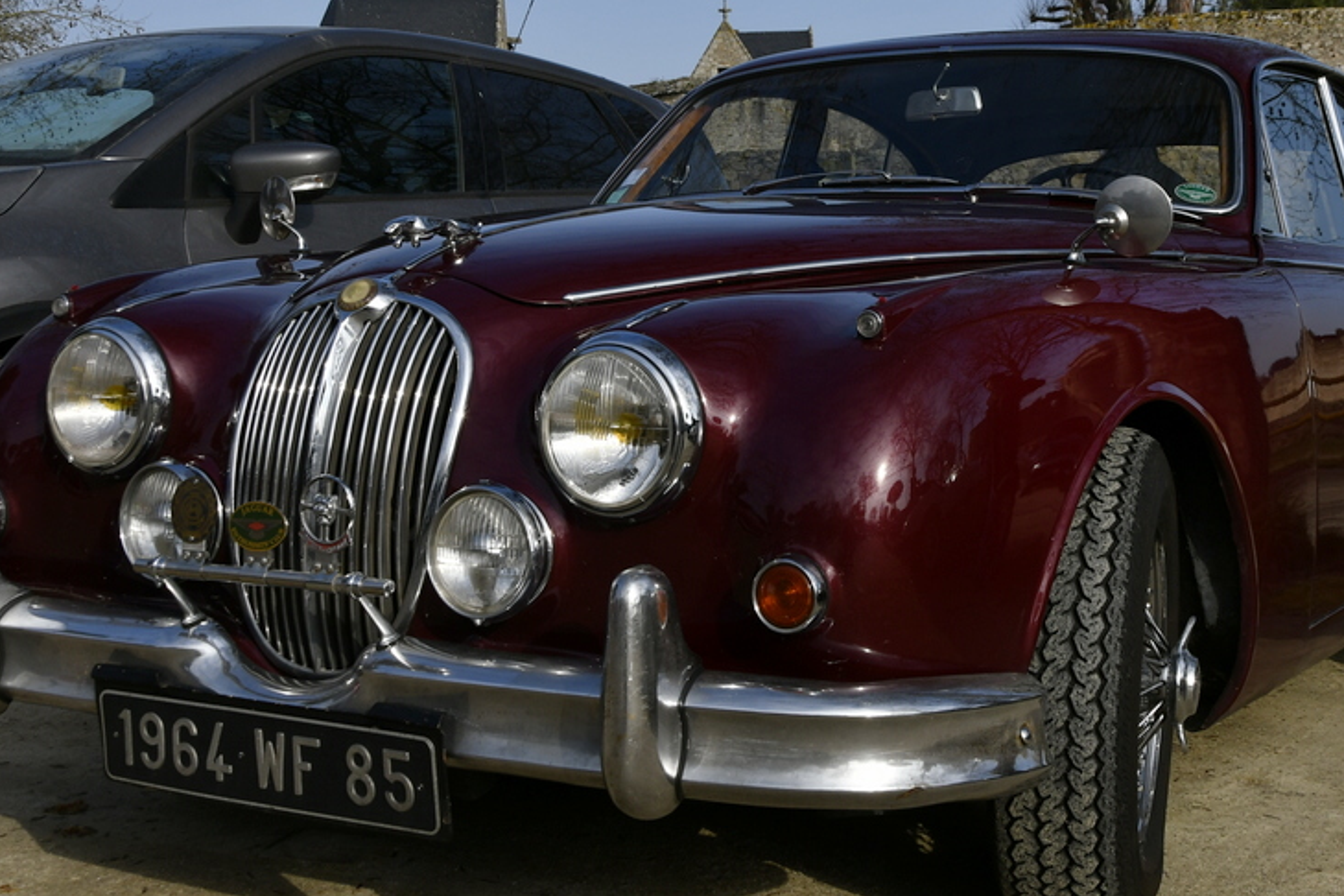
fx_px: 1904
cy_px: 251
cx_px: 839
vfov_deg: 26.2
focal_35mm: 51
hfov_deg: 38.6
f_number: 10
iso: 100
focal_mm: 21
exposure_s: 1/400
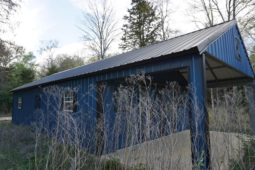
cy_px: 85
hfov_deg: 73.8
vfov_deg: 53.1
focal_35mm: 24
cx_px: 128
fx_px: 170
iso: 100
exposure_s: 1/80
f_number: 5.6
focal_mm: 16
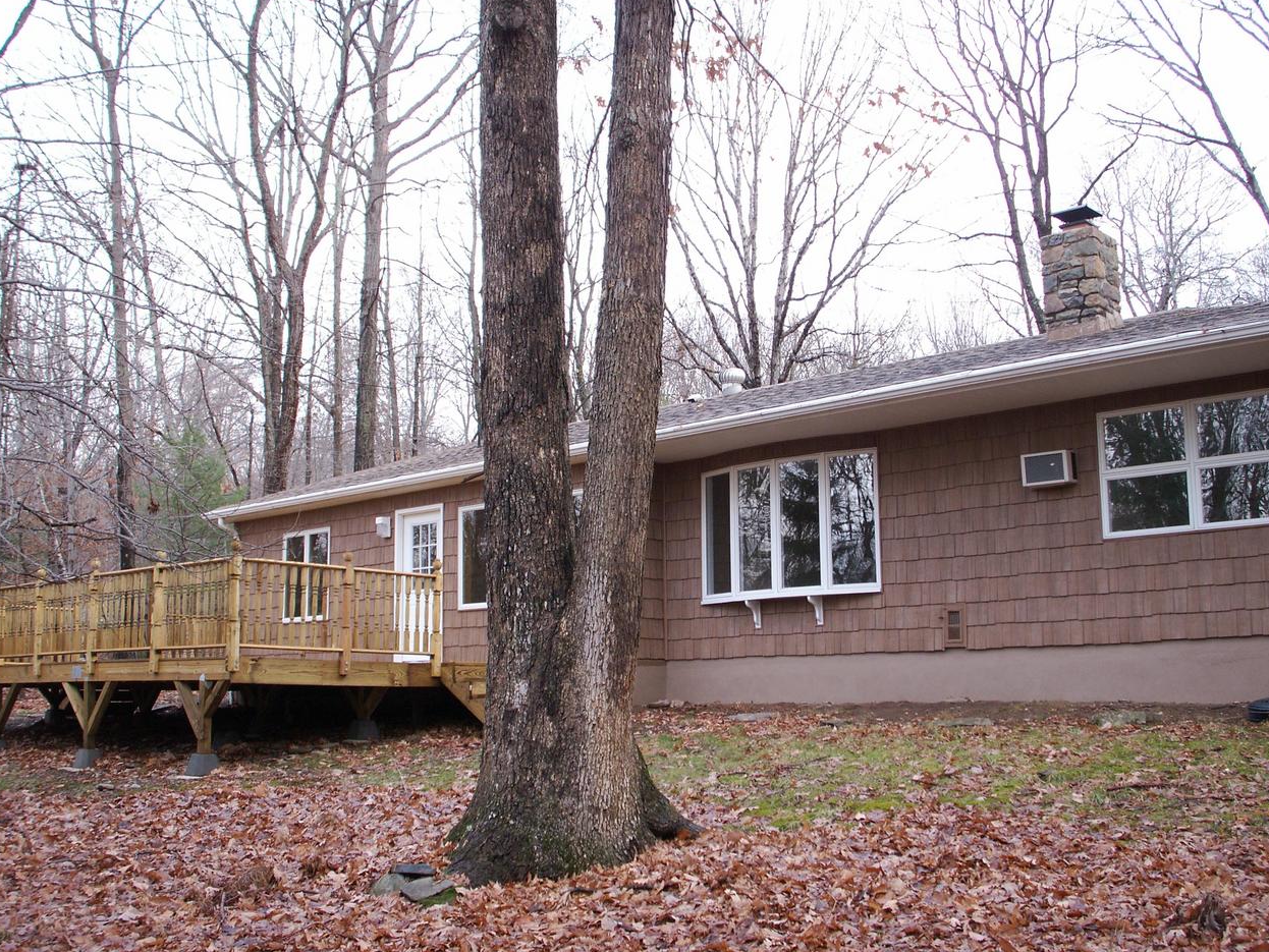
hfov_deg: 49.0
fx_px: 1393
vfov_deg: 37.7
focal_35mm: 38
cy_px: 464
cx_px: 641
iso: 50
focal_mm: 7.7
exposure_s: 1/60
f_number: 3.5
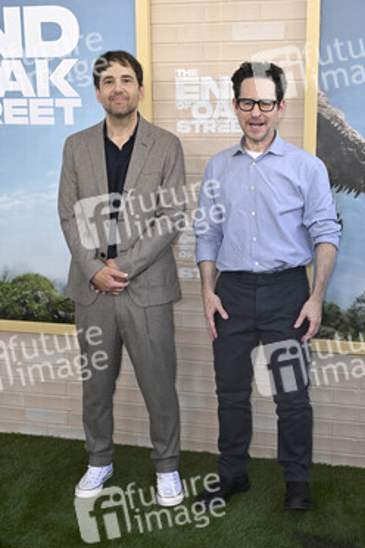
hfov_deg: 29.8
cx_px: 193
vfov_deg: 43.6
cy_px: 288
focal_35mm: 45
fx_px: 686
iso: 640
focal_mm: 42
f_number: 6.3
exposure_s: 1/250
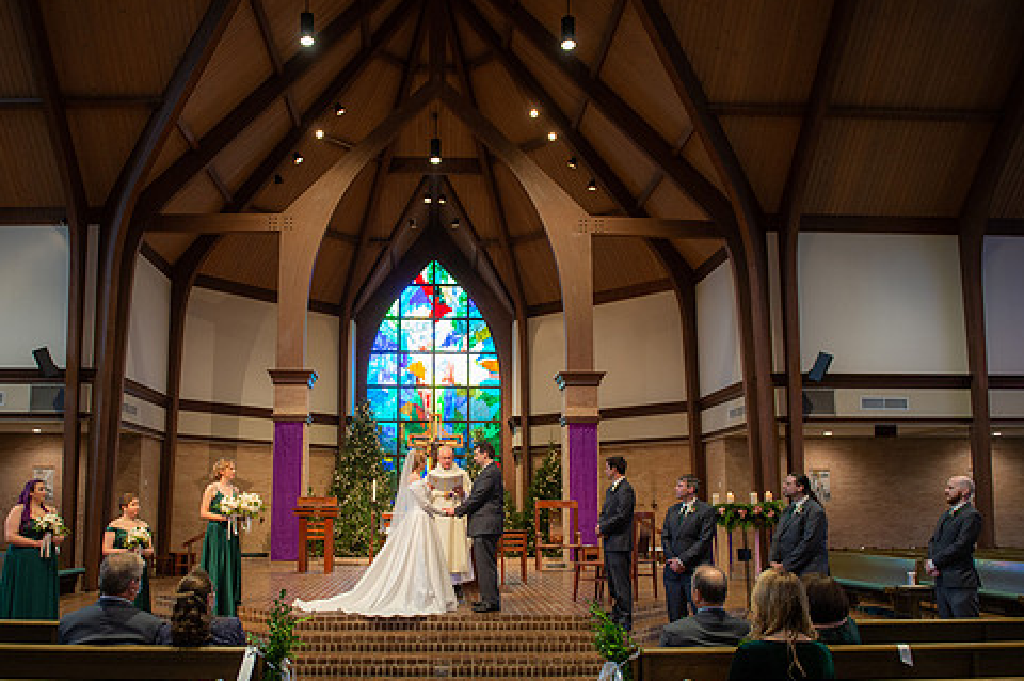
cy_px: 408
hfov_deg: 63.5
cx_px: 446
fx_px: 824
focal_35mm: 29
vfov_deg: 44.6
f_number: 3.5
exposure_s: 1/100
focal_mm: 24
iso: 1600
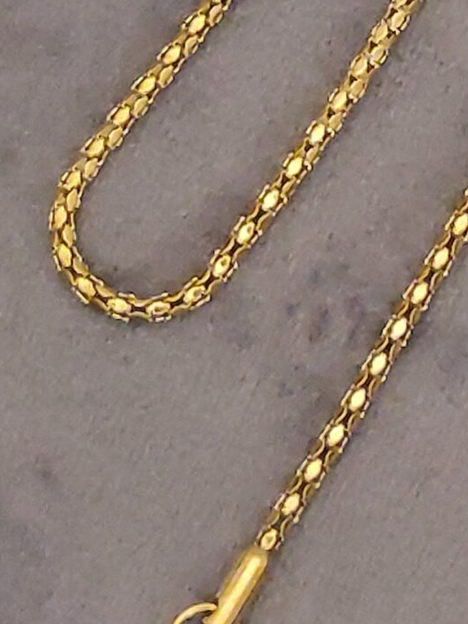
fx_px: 1641
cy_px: -362
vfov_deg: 18.6
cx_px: 345
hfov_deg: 16.2
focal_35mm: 91
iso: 1600
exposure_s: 1/20
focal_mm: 4.25
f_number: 1.7
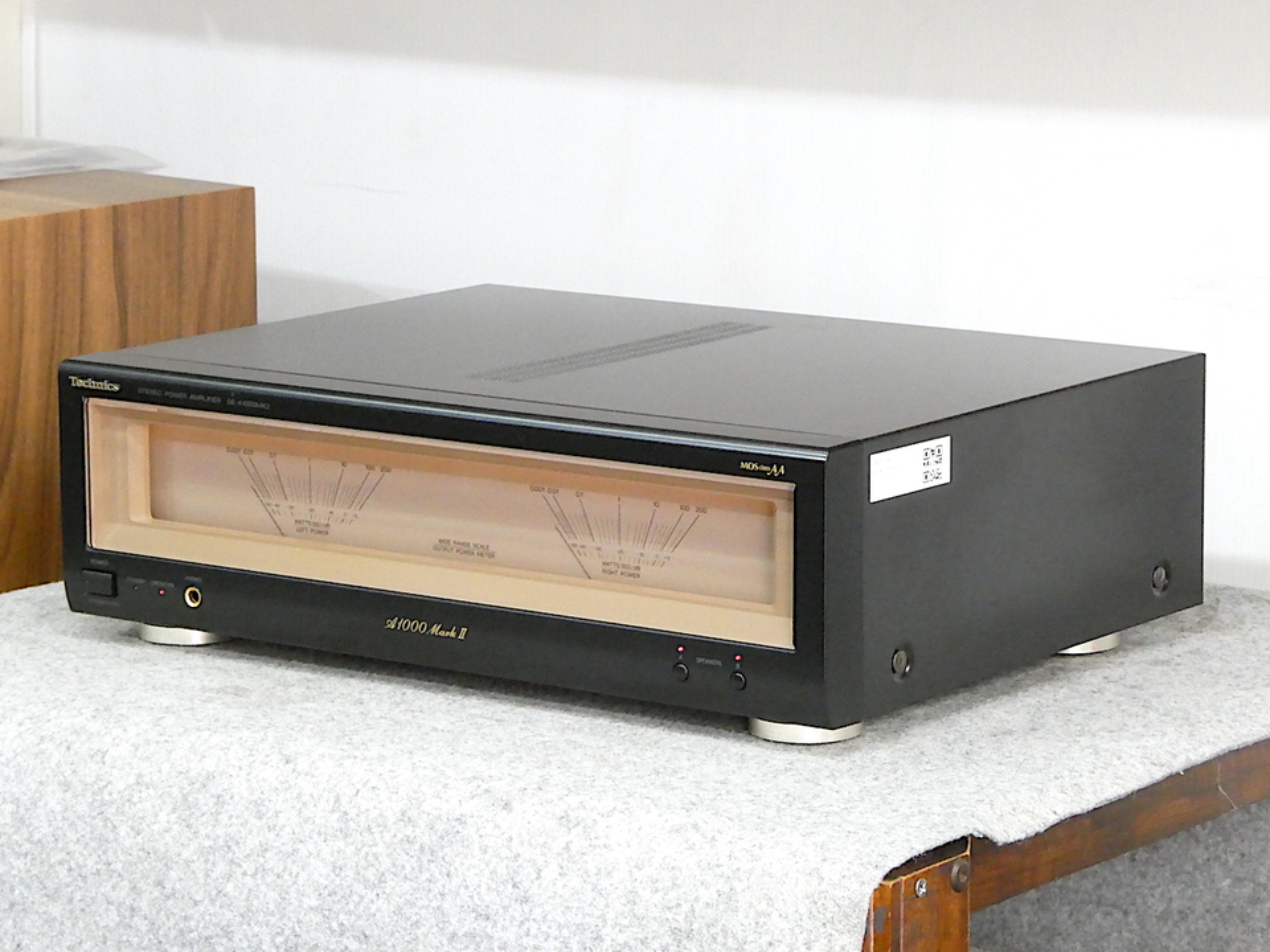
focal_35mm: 124
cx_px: 635
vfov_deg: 12.0
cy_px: 476
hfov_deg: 15.9
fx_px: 4549
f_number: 7.1
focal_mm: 22.3
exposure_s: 1/25
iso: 1600
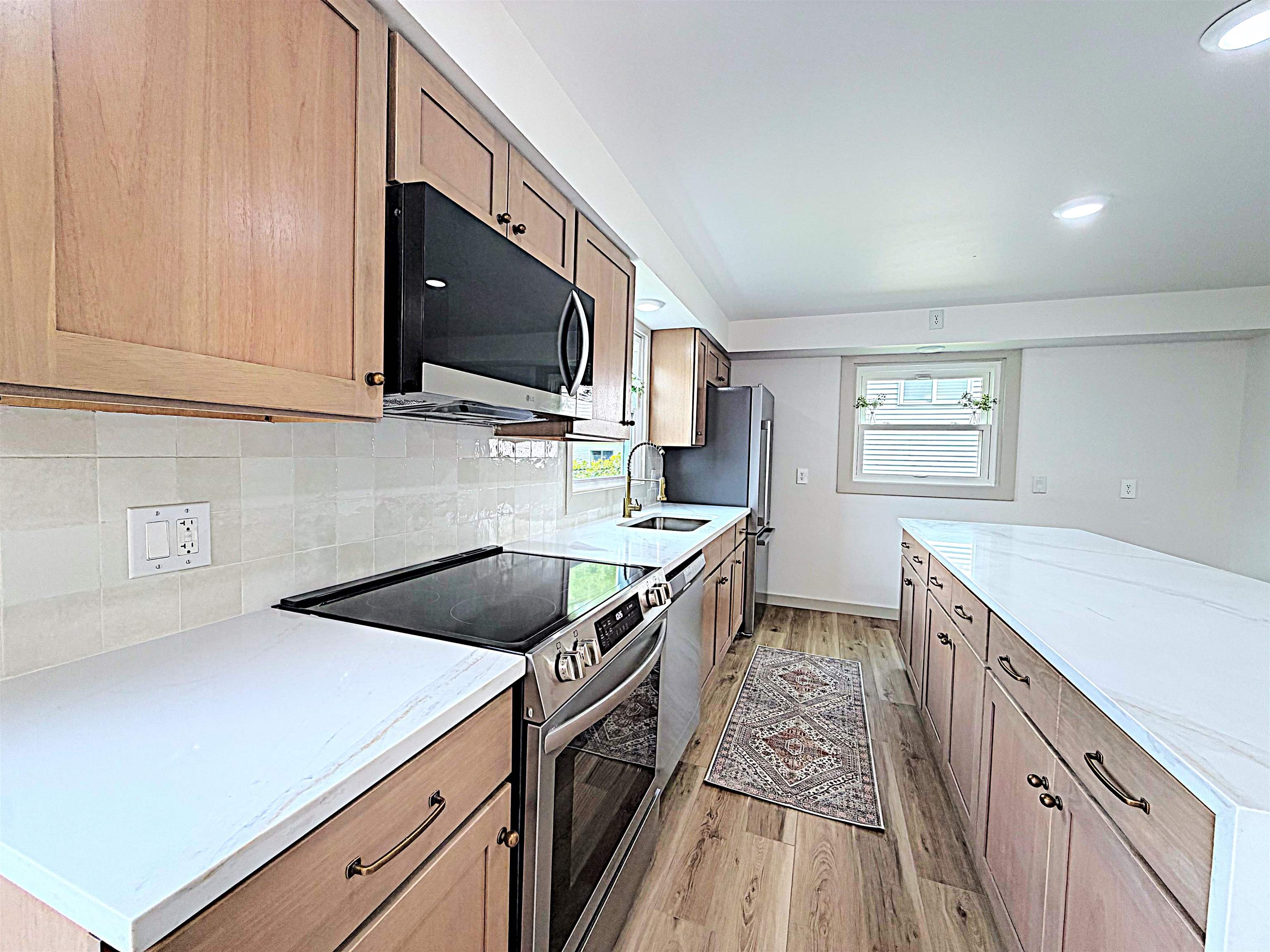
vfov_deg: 85.7
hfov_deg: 102.1
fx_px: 514
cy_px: 476
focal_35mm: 14
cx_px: 635
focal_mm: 2.22
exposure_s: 1/120
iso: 125
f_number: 2.2
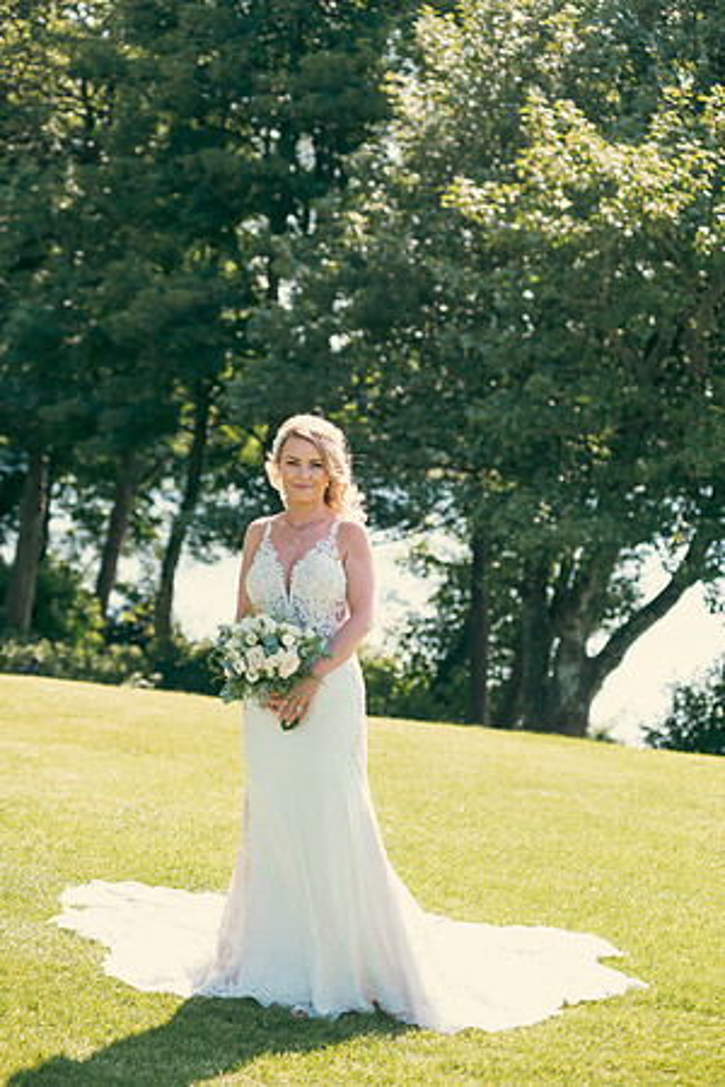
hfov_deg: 17.1
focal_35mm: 80
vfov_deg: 25.4
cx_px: 362
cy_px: 544
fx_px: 2416
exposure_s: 1/250
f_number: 3.5
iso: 100
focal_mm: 80
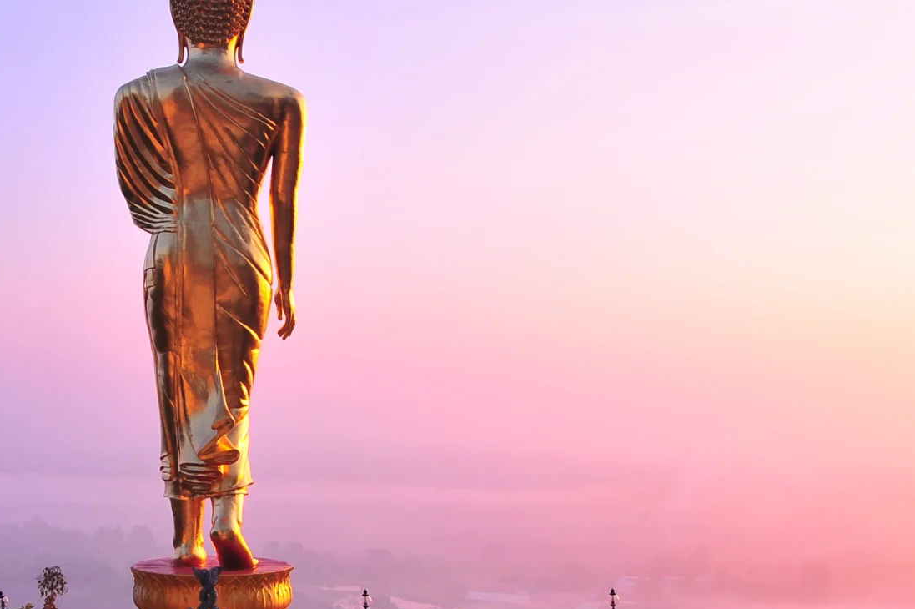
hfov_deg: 39.0
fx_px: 1245
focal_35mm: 49
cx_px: 204
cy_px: 350
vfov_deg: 27.5
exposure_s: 1/100
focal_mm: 21
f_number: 8
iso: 200
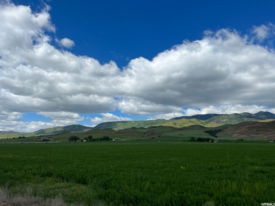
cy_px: 103
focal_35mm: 26
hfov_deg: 67.3
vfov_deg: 53.1
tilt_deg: +10.2
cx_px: 138
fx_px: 207
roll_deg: +0.7
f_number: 1.5
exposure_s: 1/8000
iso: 50
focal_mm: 5.7
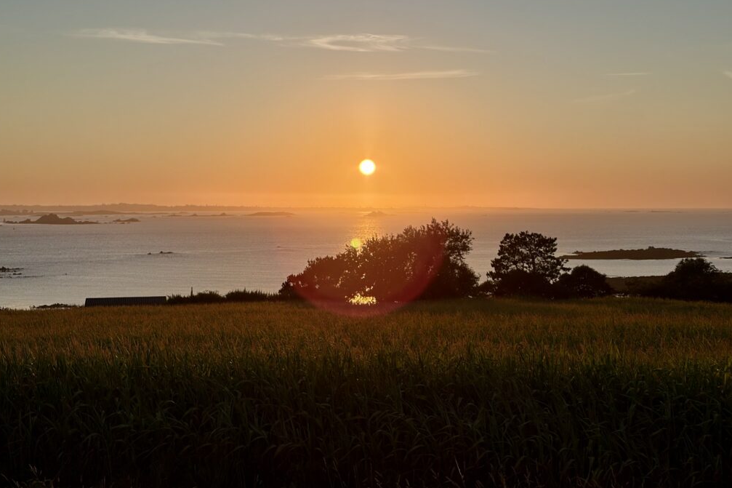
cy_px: 214
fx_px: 1118
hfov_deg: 36.3
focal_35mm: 55
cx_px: 362
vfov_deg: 24.6
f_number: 1.6
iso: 50
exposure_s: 1/4630
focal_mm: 5.96
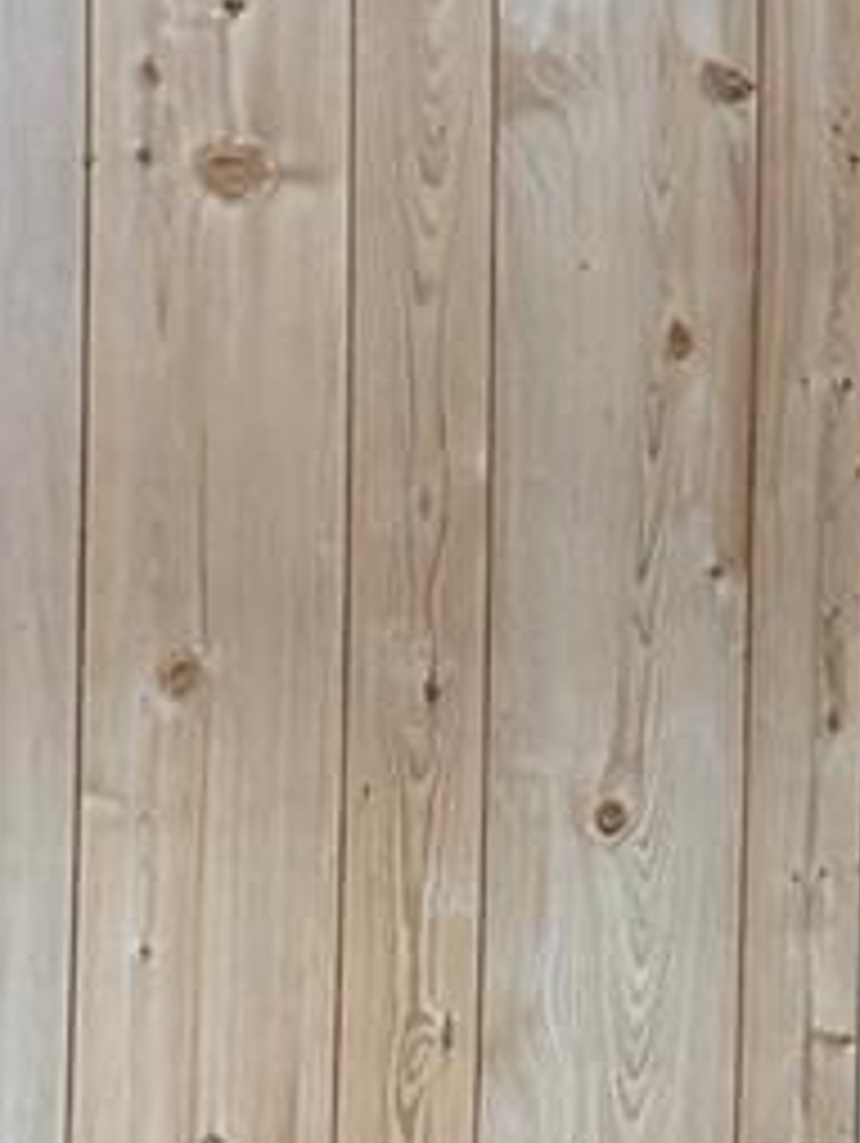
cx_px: 1288
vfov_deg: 13.6
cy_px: 630
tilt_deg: +2.5
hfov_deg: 9.9
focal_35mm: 145
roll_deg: -1.1
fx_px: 4795
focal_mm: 6.76
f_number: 1.78
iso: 320
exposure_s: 1/60
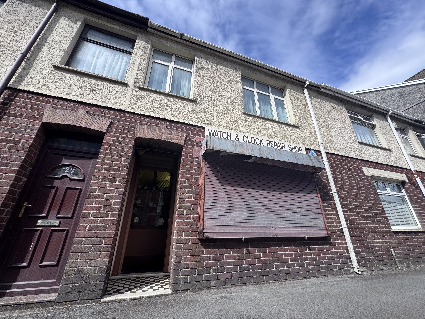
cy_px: 160
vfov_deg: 85.7
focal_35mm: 14
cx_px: 212
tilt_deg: +25.4
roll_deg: +0.7
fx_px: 172
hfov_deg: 102.1
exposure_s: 1/1536
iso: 50
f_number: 2.2
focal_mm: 2.22
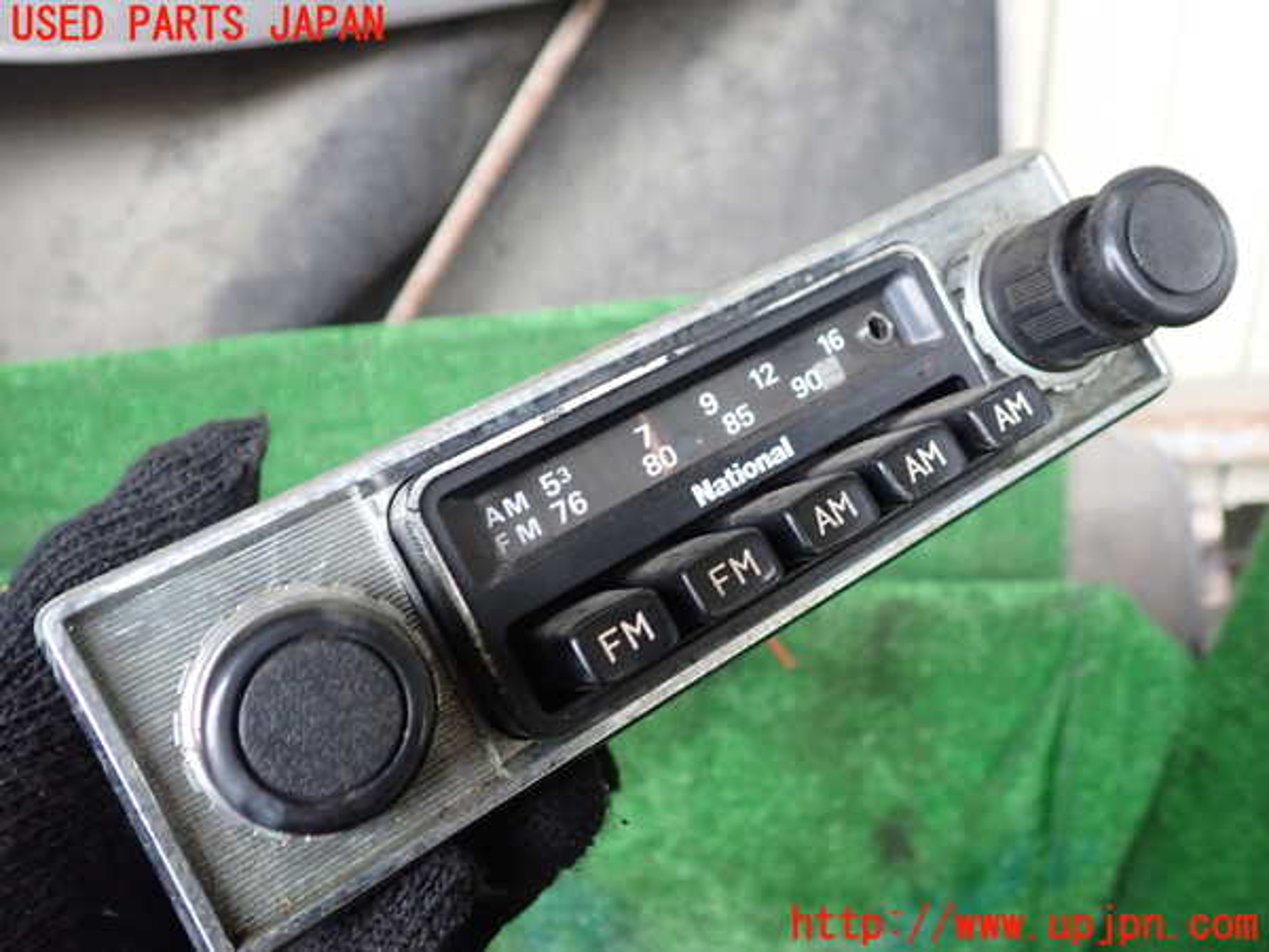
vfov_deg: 46.8
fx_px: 1100
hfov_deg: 60.0
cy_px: 476
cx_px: 634
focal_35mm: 30
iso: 640
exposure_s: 1/30
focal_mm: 5.4
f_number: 2.3
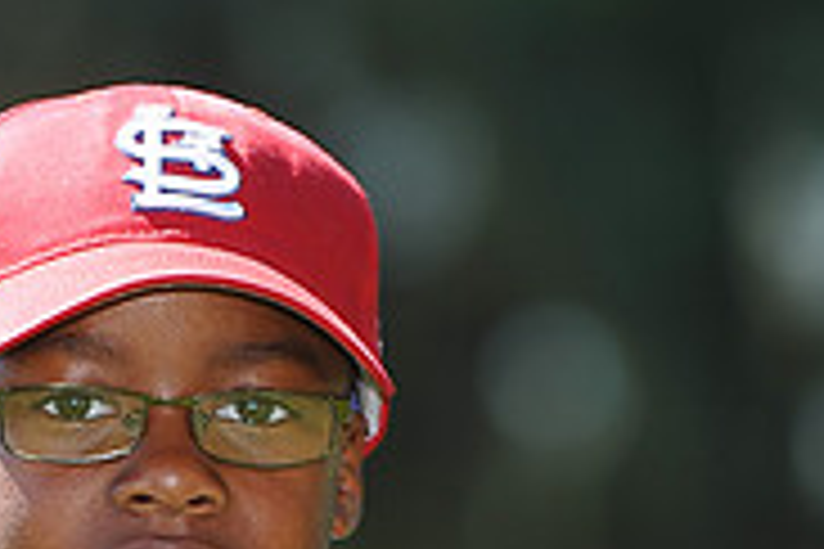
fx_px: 14533
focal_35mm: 635
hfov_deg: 3.2
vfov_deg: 2.2
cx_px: 122
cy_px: 706
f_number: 4.5
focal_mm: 200
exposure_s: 1/500
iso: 200
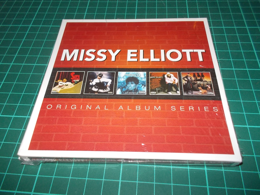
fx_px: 218
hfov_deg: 61.7
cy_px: 98
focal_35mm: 29
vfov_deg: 48.2
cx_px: 130
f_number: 3.3
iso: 200
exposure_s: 1/30
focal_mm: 4.1
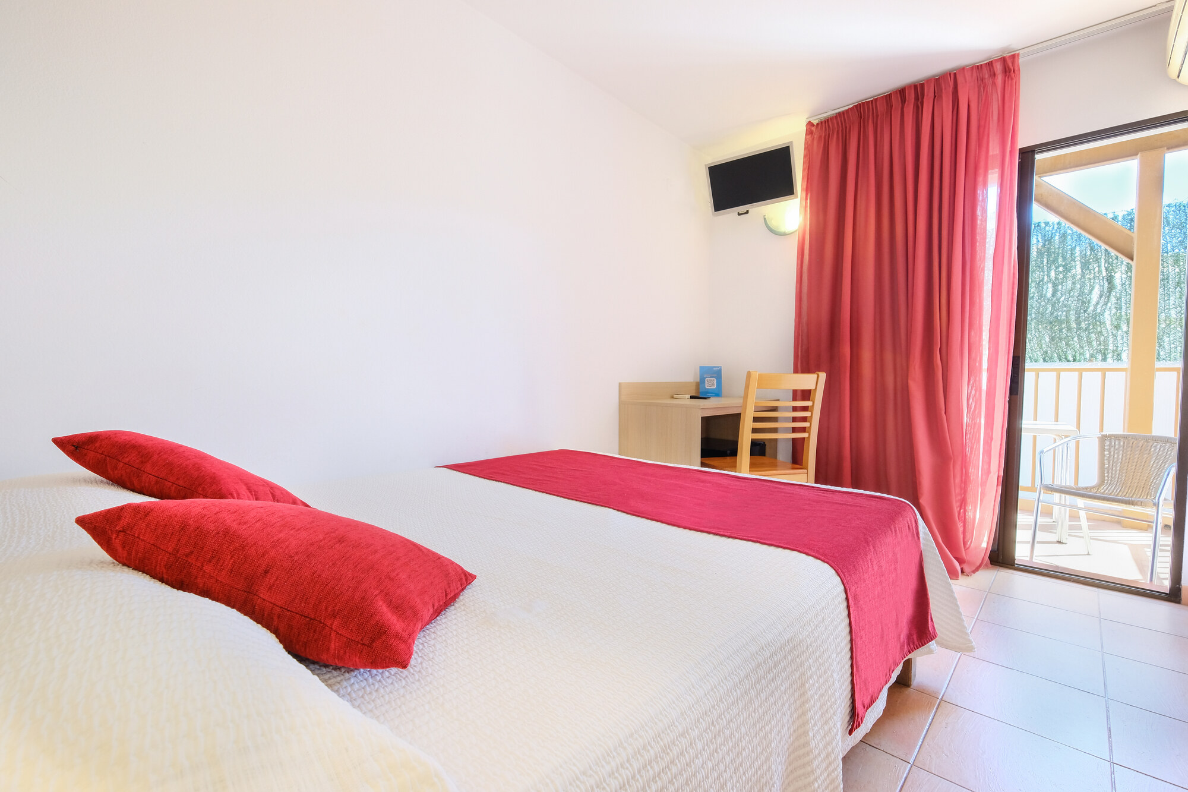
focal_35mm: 15
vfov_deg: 77.3
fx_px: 495
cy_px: 396
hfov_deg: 100.4
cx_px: 594
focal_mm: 10
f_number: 6.4
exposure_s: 1/17
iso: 800
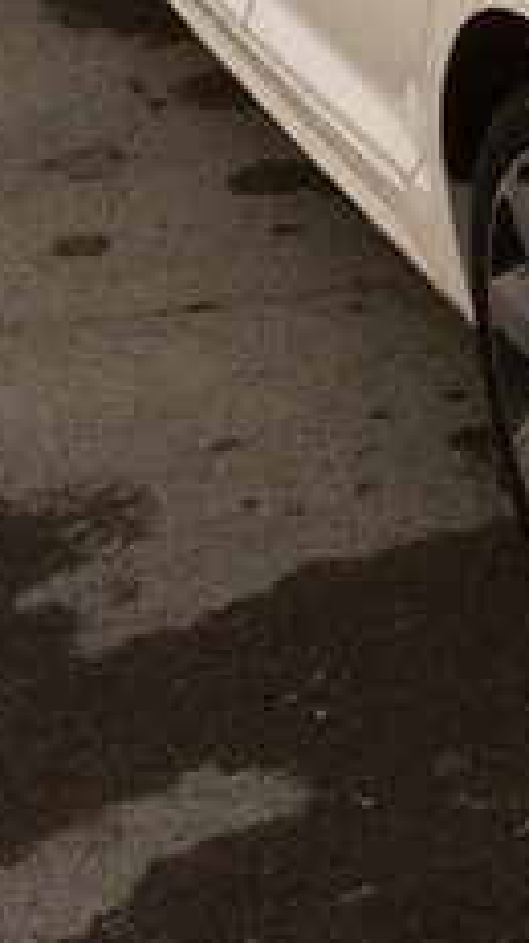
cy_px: -39
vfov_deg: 22.6
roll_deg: -1.5
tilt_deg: -19.1
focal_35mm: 90
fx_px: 2251
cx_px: 1184
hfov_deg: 11.5
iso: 32
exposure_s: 1/357
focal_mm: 4.15
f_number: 2.2
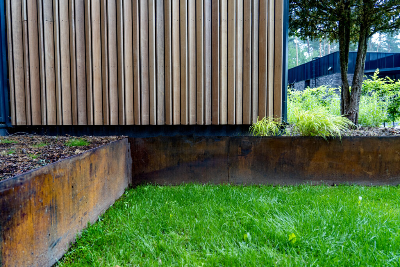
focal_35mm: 24
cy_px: 134
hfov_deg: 73.7
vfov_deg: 53.1
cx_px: 200
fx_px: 267
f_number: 4
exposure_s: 1/125
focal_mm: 24
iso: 640
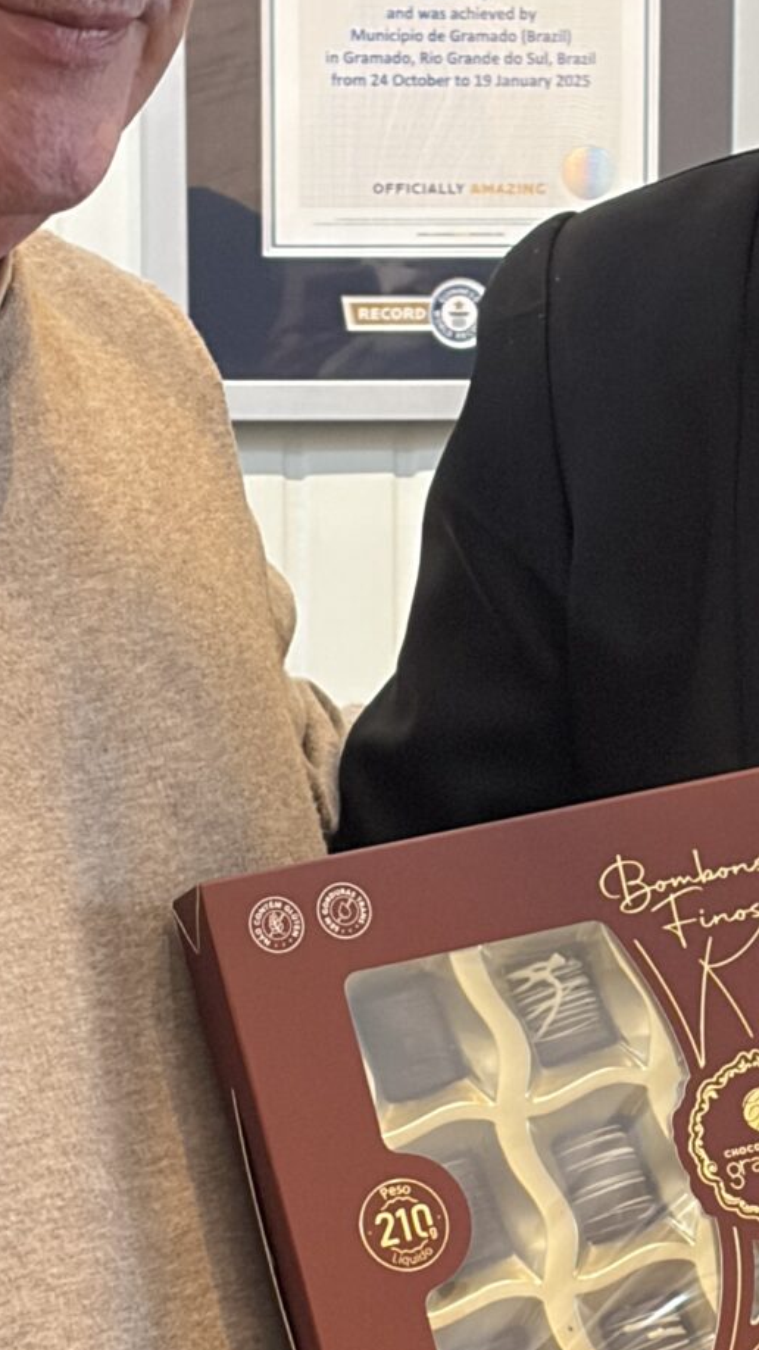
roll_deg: -0.2
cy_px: 925
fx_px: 5656
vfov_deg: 13.6
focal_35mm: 158
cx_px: 455
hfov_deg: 7.7
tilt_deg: -7.3
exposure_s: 1/40
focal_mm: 5.96
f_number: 1.6
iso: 250
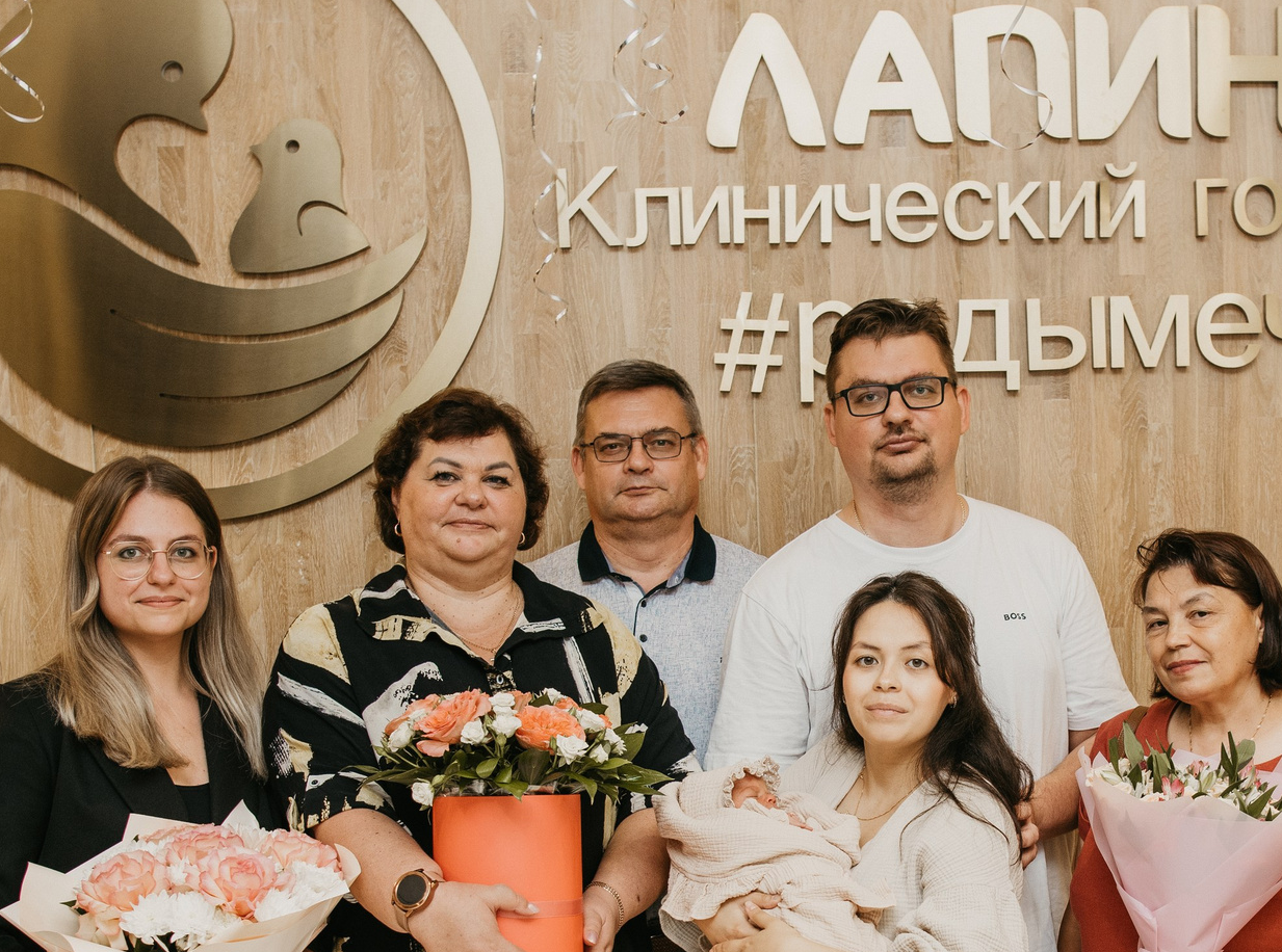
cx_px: 888
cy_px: 830
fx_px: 2325
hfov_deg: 30.5
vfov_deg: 22.7
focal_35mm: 63
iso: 200
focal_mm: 27
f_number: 4
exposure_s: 1/160
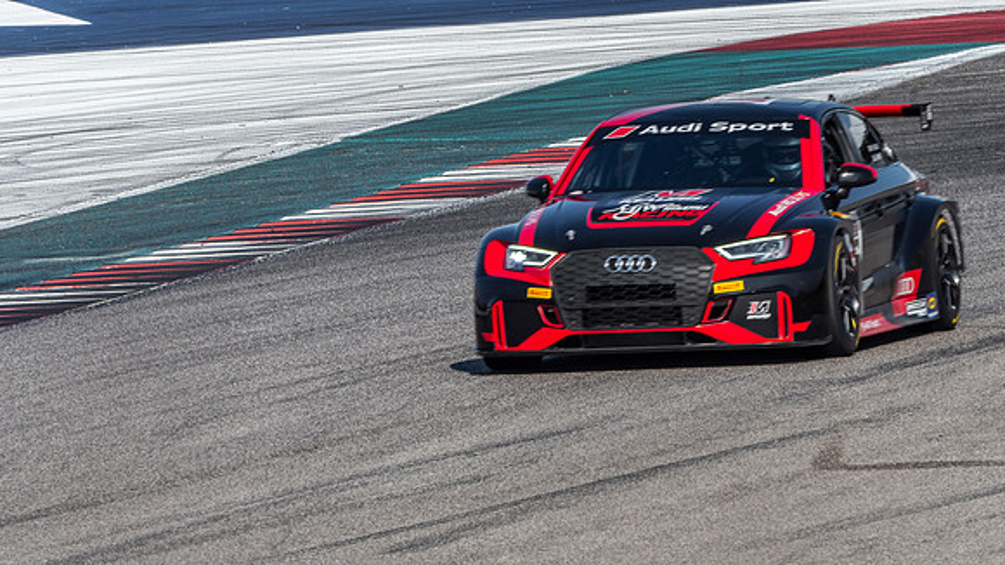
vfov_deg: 1.6
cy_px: 424
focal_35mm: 737
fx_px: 19643
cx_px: 566
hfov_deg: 2.9
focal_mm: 300
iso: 200
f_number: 13
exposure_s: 1/250
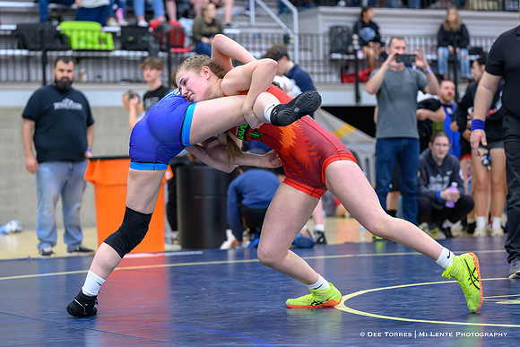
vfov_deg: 12.5
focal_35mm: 109
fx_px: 1580
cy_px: 204
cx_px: 257
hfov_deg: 18.7
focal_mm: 80
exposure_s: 1/800
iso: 2800
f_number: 2.8
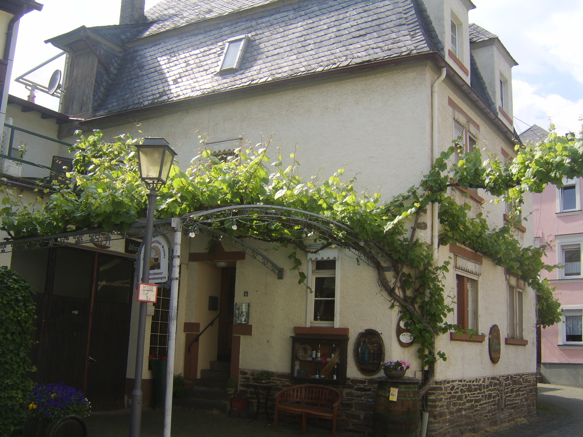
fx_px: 522
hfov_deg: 58.4
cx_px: 292
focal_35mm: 31
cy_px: 218
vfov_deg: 45.4
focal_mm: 8.13
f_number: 6.7
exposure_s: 1/136
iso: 71
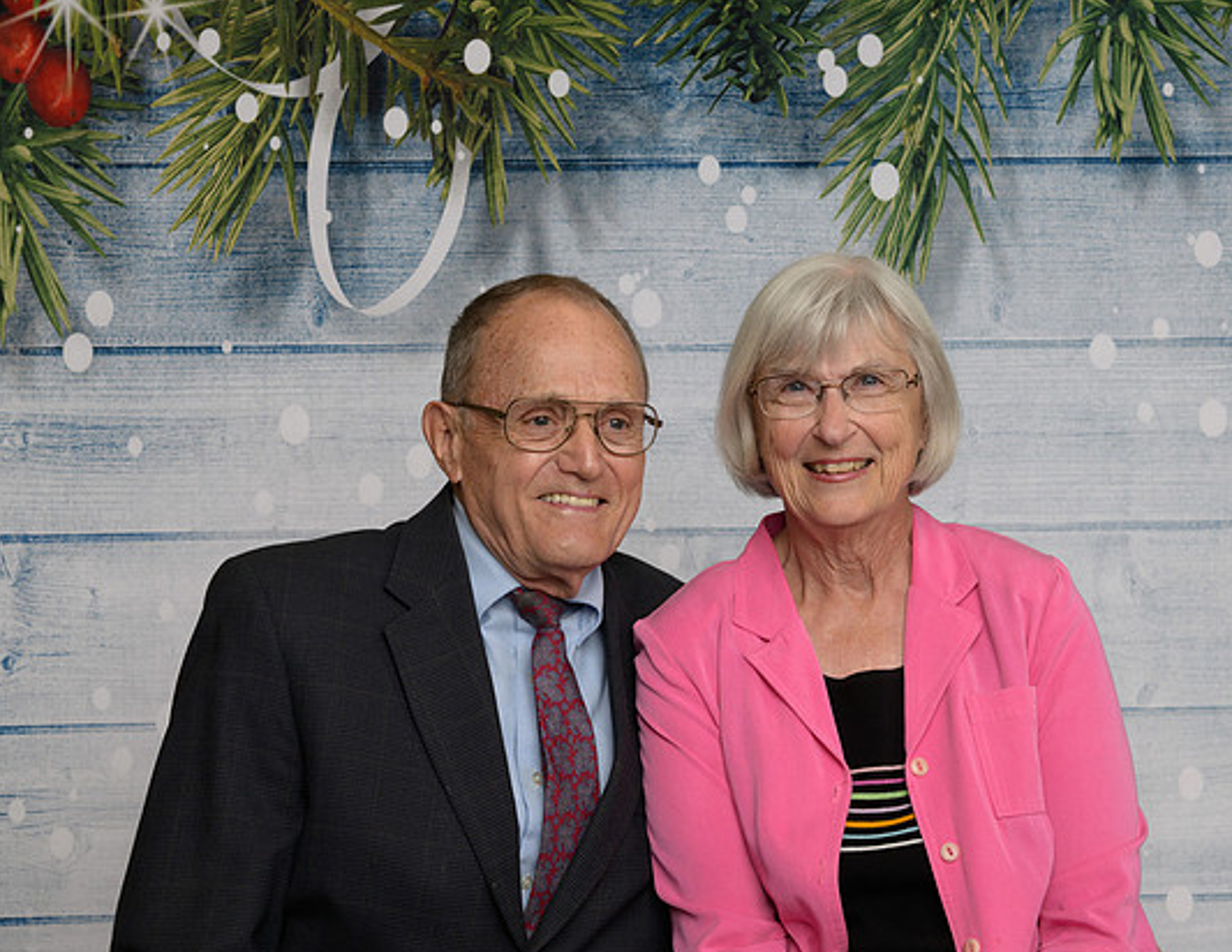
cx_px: 618
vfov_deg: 24.9
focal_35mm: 60
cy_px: 464
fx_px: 2159
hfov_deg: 31.8
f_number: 10
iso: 400
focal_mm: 50
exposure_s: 1/125
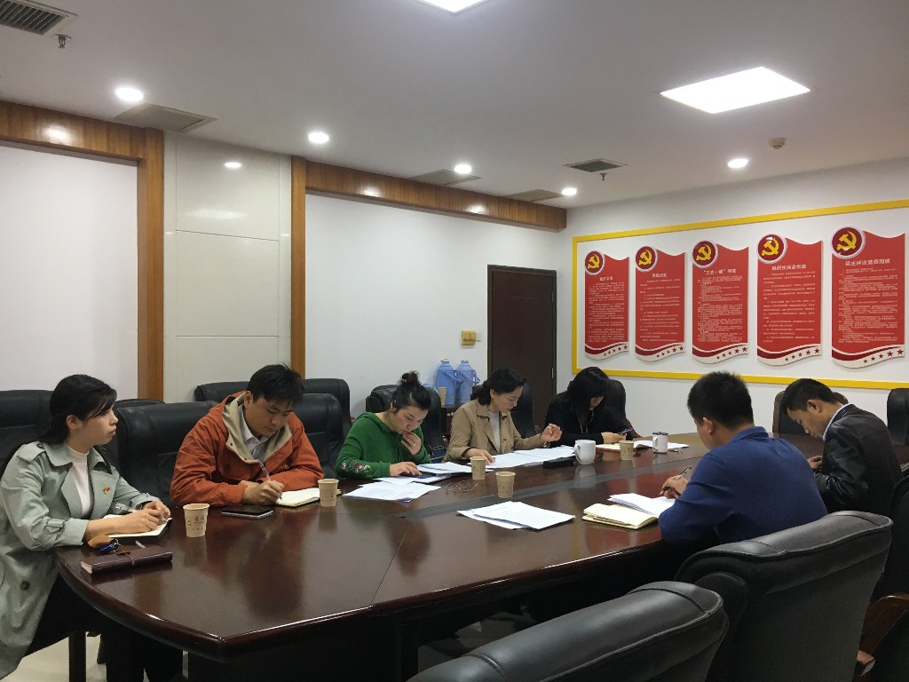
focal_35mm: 29
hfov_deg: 61.7
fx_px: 762
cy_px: 341
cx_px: 454
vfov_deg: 48.2
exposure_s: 1/33
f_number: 2.2
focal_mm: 4.15
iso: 64
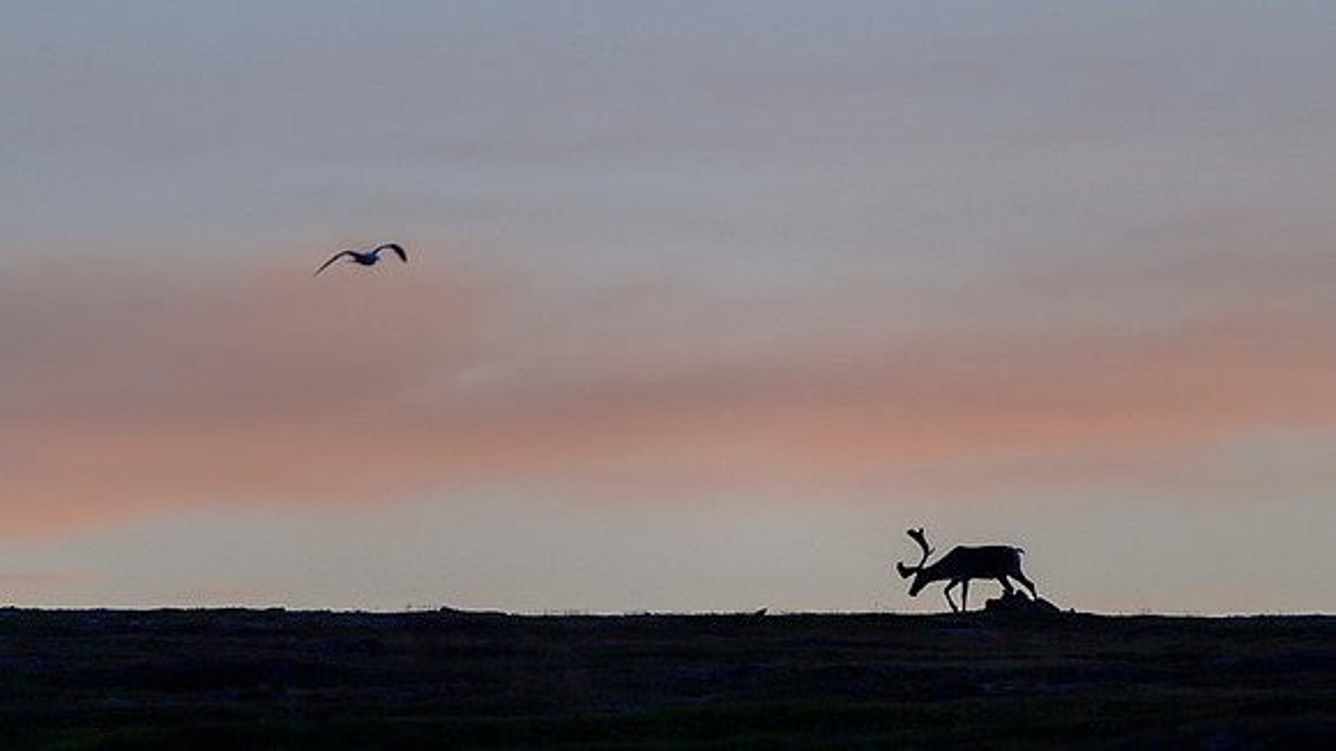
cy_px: 426
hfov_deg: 3.4
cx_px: 816
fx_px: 22666
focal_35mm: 640
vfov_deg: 1.9
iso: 500
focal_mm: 500
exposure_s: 1/800
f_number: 4
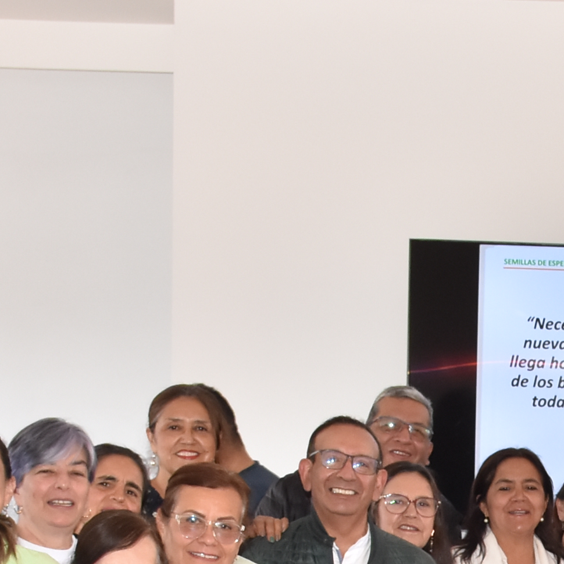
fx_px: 2506
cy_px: 763
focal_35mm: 136
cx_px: 767
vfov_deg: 12.4
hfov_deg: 12.4
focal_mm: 23
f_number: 6.3
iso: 800
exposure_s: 1/125
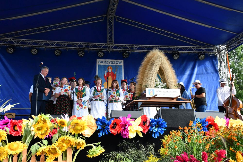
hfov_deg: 43.6
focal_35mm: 45
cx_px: 122
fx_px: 304
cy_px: 81
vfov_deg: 29.9
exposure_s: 1/250
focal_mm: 30
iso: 400
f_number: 5.6
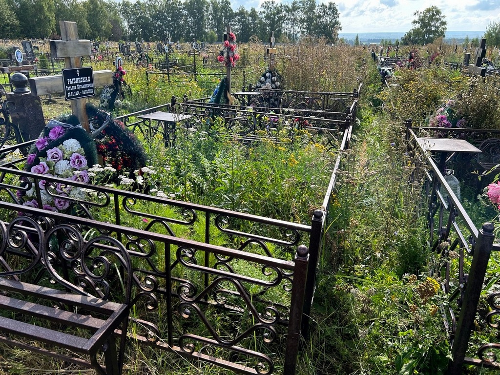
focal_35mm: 26
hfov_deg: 67.3
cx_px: 250
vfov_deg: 53.1
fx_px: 376
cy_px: 188
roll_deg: -2.6
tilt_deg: -16.3
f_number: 1.5
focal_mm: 5.7
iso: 50
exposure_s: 1/1344
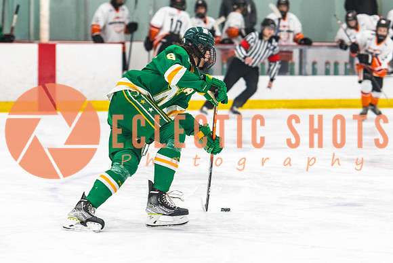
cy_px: 136
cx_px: 175
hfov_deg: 12.0
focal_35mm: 171
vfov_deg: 8.0
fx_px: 1865
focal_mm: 120
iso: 1800
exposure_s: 1/640
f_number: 2.8
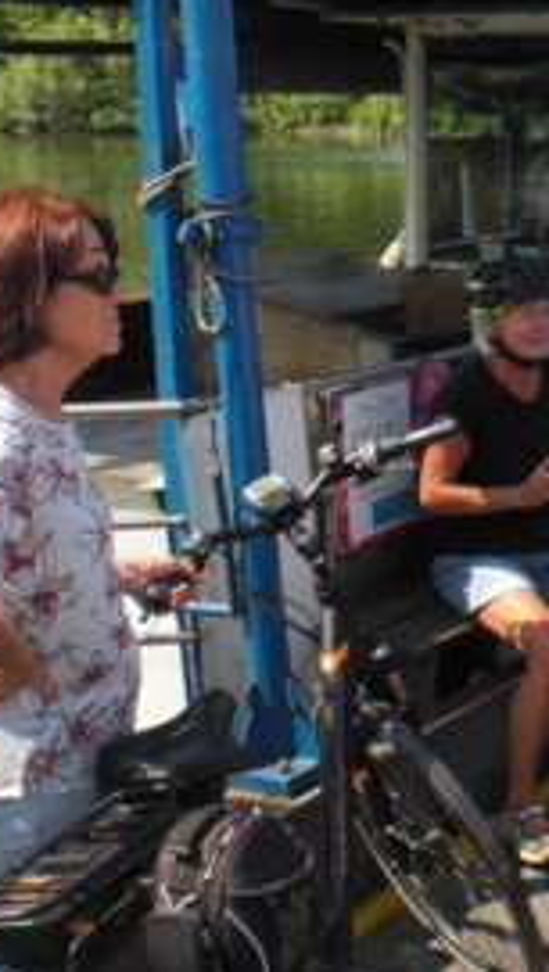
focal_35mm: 61
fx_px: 1574
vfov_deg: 34.3
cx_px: 606
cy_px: 441
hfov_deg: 19.0
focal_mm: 6.3
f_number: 5.6
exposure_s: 1/250
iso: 64
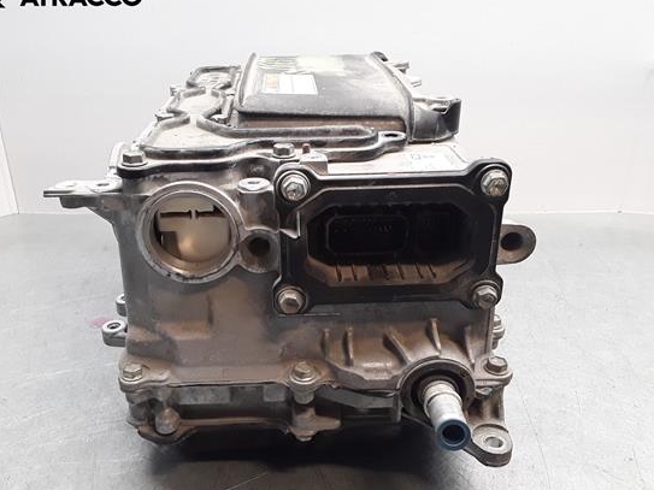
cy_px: 272
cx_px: 296
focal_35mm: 33
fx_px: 623
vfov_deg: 42.9
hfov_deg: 55.3
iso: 80
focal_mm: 2.91
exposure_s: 1/50
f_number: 1.9
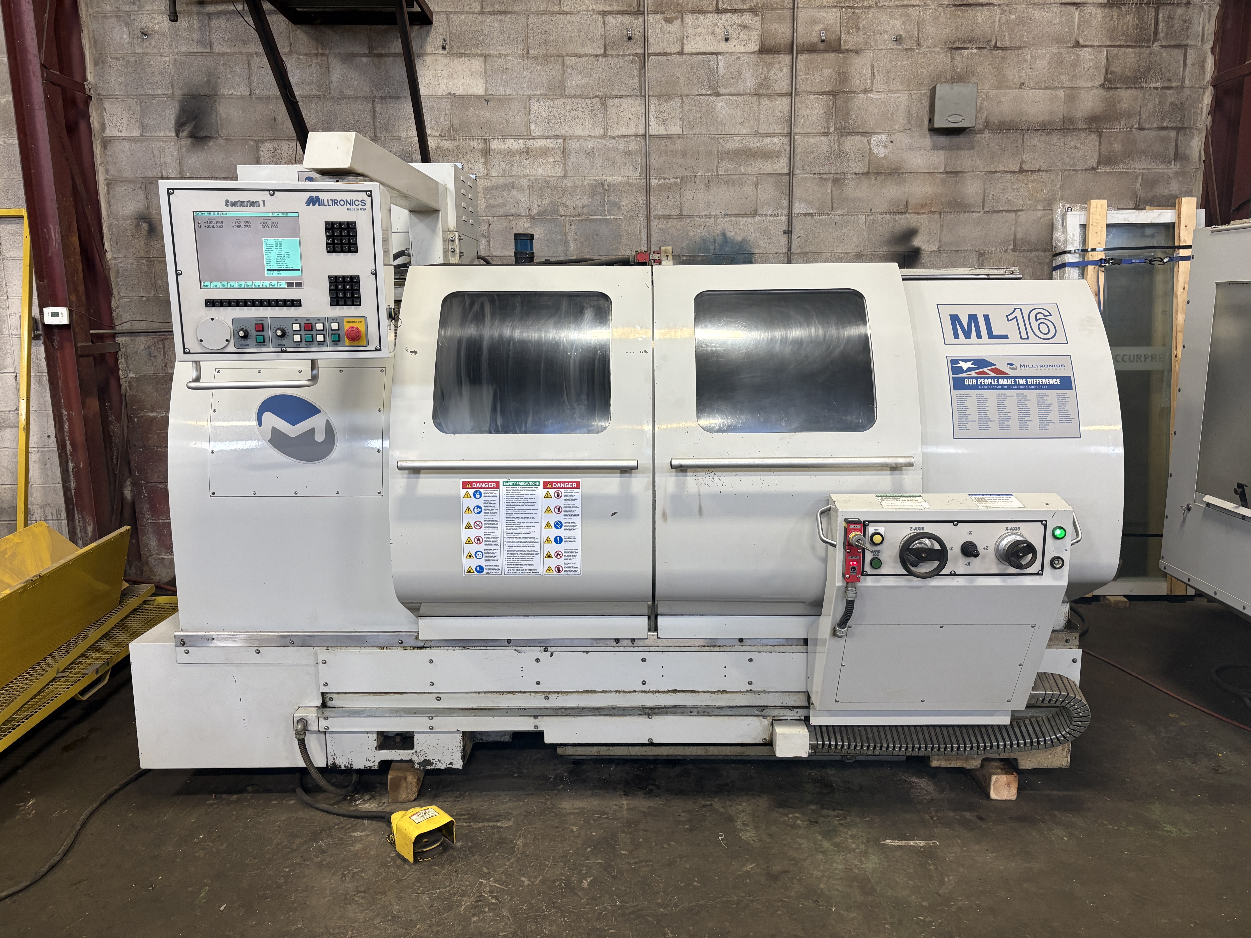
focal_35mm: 26
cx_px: 626
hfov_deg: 67.3
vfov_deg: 53.1
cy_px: 469
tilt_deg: -11.0
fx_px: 940
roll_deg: +0.6
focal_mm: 5.96
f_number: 1.6
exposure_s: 1/60
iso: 160
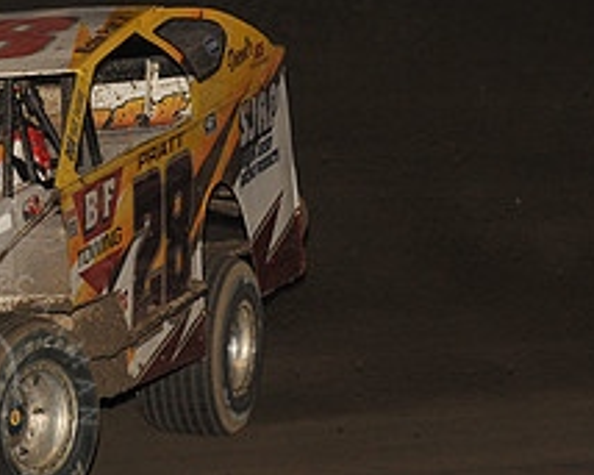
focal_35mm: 305
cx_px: -72
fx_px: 5359
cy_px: 156
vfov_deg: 5.1
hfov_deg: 6.3
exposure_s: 1/320
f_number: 7.1
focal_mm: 120
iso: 1000
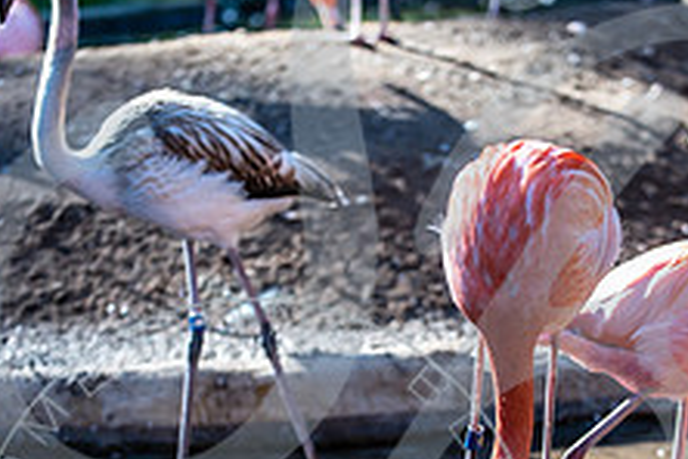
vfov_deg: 7.1
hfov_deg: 10.7
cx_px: 394
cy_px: 350
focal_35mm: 193
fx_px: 3688
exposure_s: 1/400
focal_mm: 95
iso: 200
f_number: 2.8
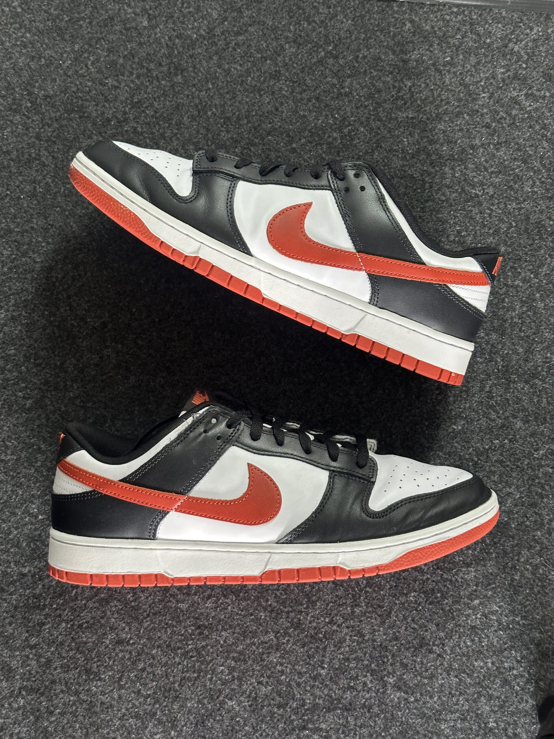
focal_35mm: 48
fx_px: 1024
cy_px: 370
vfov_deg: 39.7
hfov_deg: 30.3
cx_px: 277
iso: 200
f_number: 1.78
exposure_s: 1/50
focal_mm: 6.86
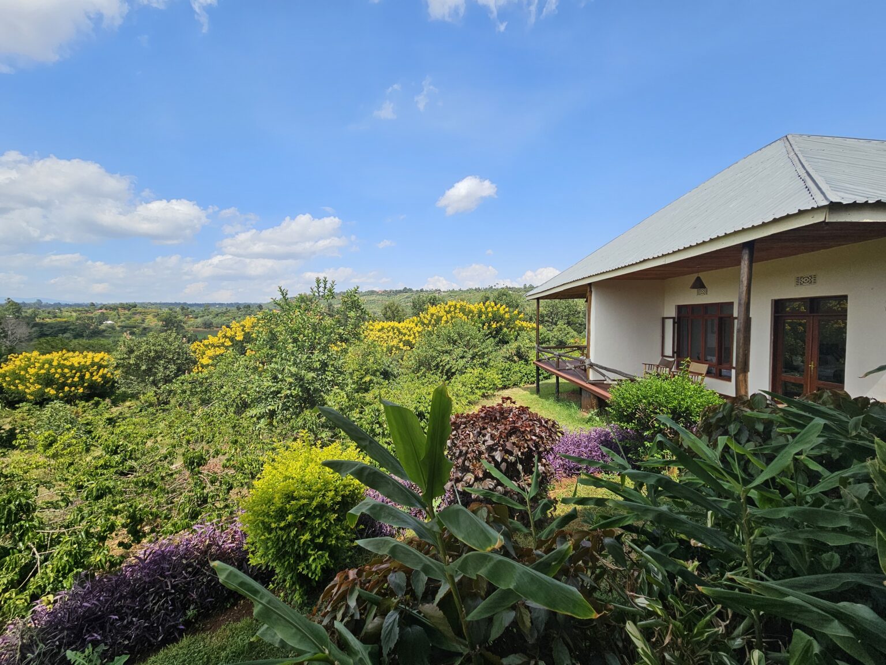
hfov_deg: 106.2
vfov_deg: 89.9
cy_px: 332
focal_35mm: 13
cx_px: 443
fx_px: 333
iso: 50
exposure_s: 1/1989
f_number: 2.2
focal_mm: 2.2
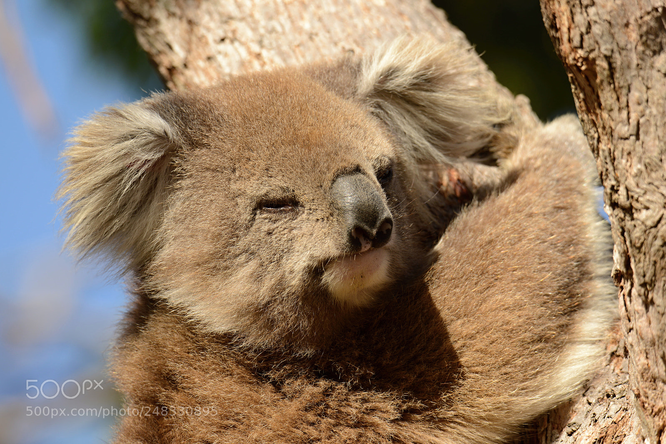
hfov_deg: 4.1
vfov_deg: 2.7
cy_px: 222
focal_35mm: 500
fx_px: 9247
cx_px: 333
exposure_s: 1/320
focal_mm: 500
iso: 200
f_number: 8
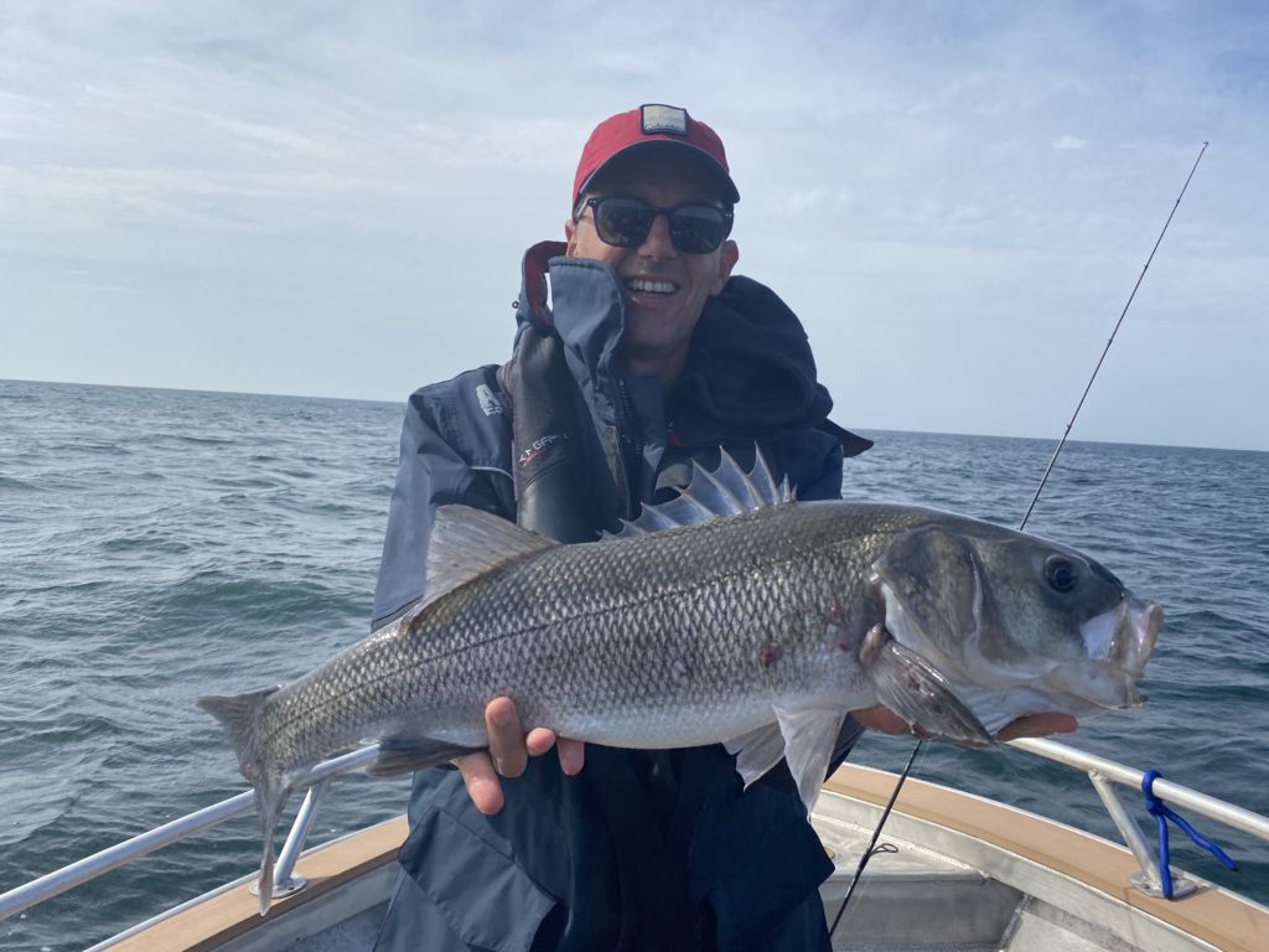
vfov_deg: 53.1
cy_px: 476
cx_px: 634
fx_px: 953
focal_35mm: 26
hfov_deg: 67.3
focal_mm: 4.25
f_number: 1.8
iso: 32
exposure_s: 1/3205
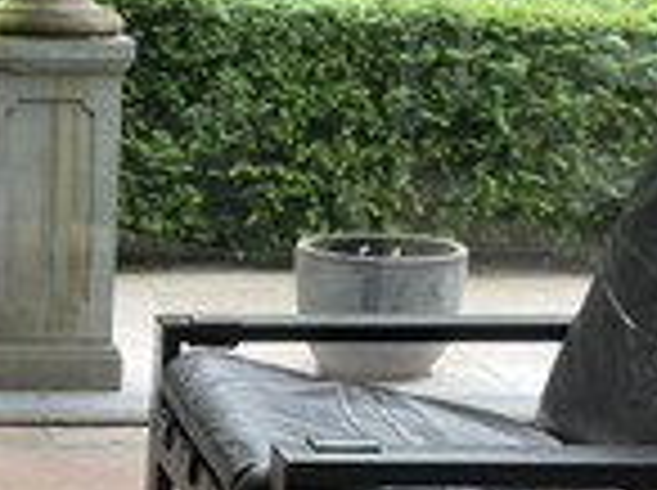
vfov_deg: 14.3
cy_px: 441
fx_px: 1933
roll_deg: -0.9
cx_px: -40
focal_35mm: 102
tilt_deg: -14.9
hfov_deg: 18.6
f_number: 1.8
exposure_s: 1/100
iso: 64
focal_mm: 3
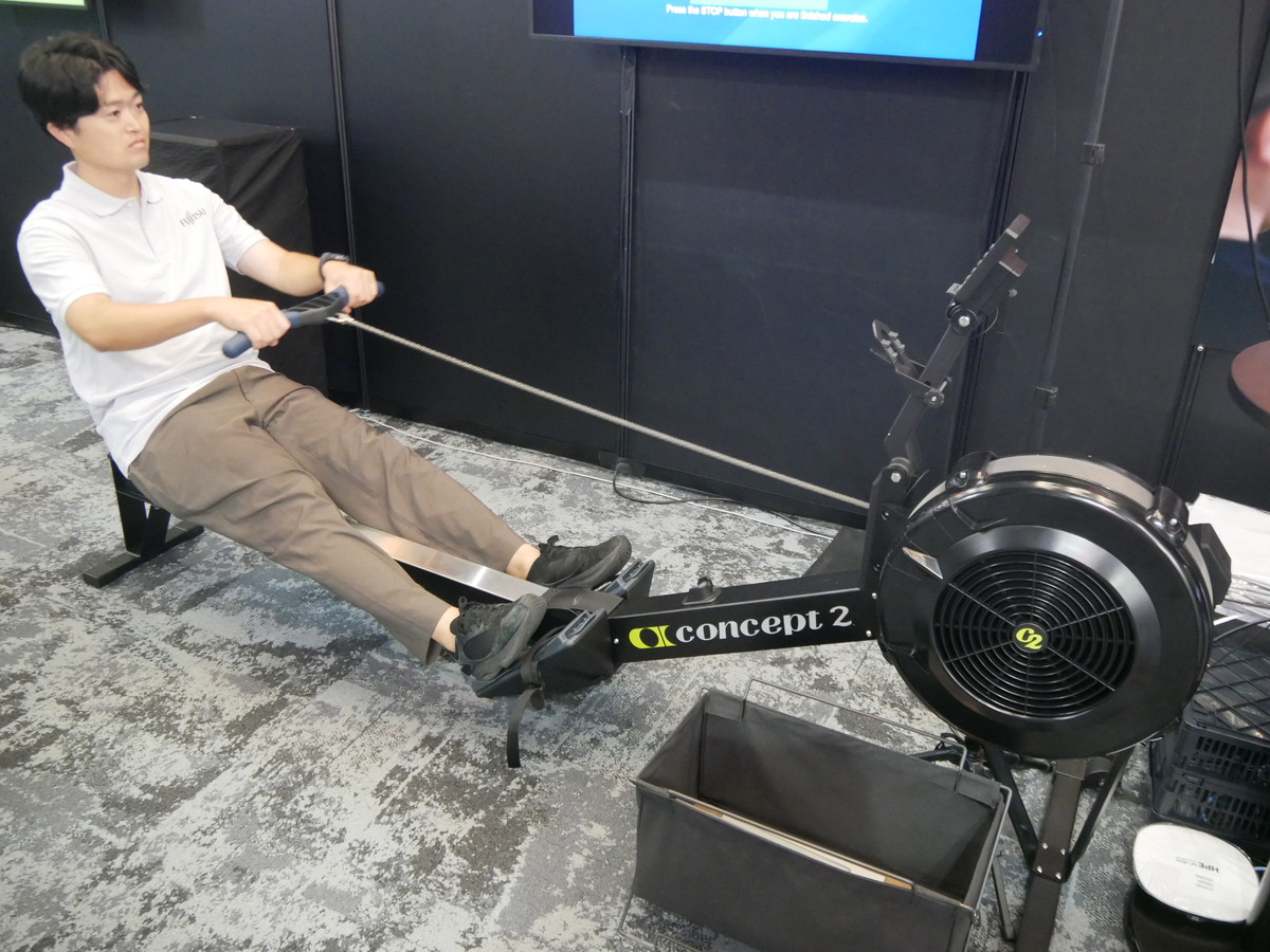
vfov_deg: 49.7
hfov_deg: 63.4
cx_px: 635
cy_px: 476
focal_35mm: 28
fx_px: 1027
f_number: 3.5
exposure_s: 1/60
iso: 3200
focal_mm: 14
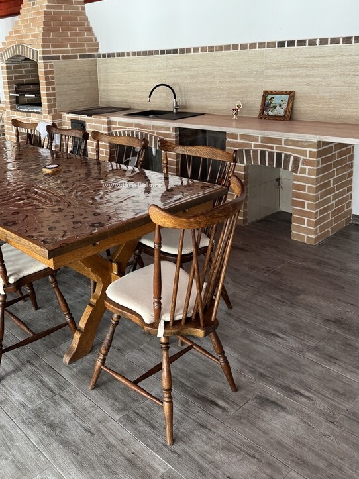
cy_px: 156
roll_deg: +3.1
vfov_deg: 52.8
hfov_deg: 41.3
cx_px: 122
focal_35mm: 34
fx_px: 470
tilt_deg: -11.1
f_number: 1.78
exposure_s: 1/60
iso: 250
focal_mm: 6.76
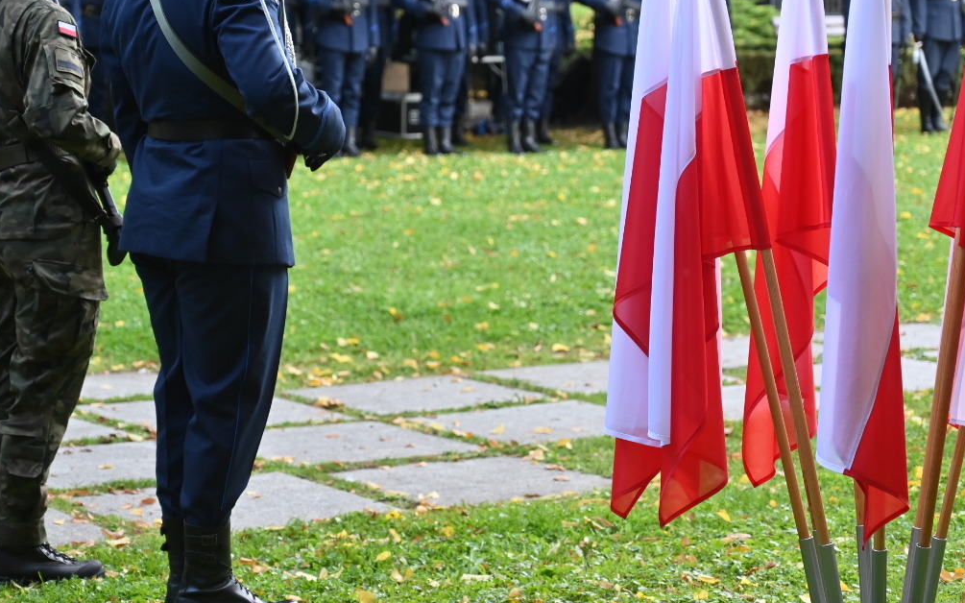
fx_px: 3024
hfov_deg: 18.1
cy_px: 269
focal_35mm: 115
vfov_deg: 11.4
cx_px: 534
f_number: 4
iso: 360
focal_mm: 70
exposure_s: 1/200
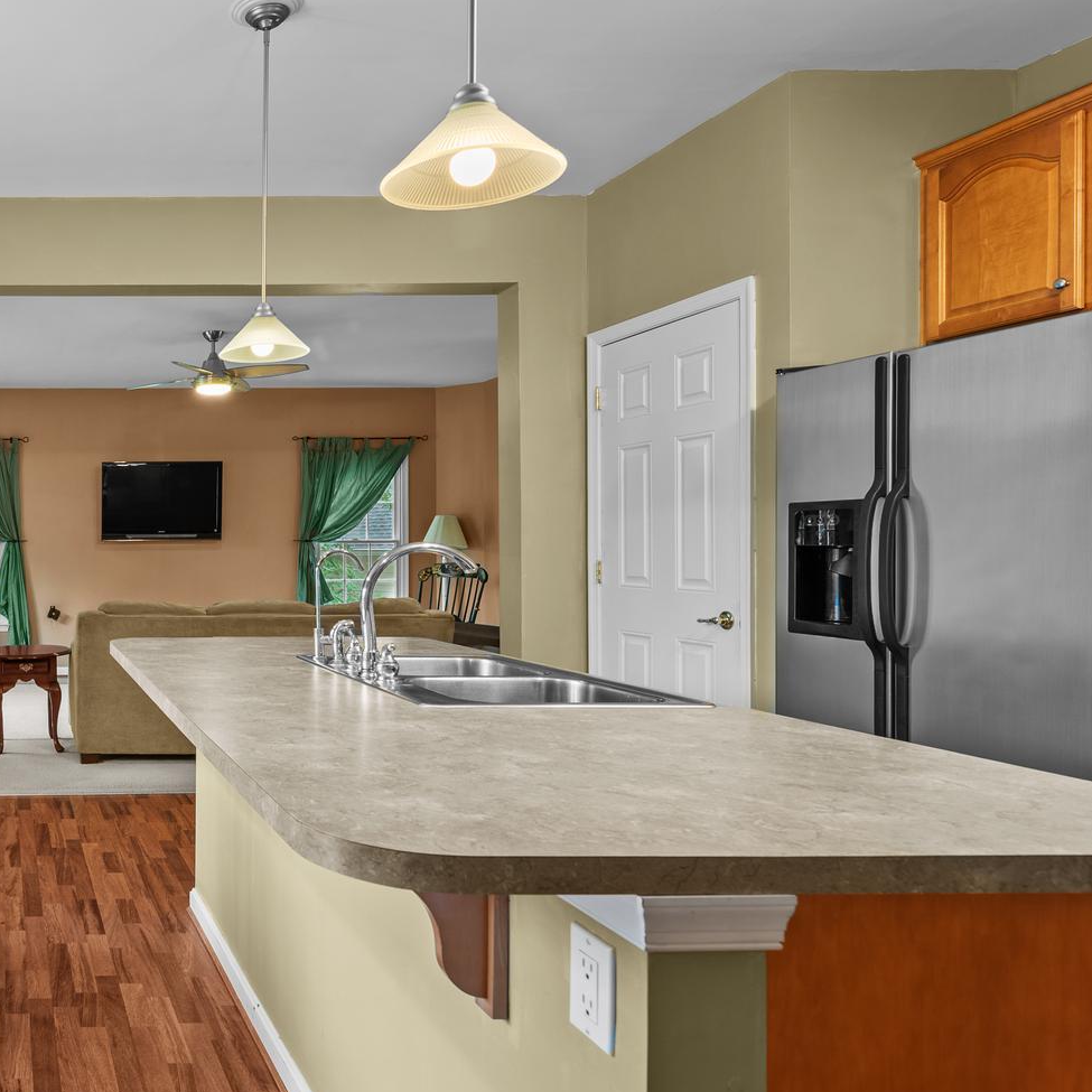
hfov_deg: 51.7
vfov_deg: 62.9
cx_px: 25
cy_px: 565
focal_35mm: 25
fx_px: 892
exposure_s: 1/1.67
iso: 200
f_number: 7.1
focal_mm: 14
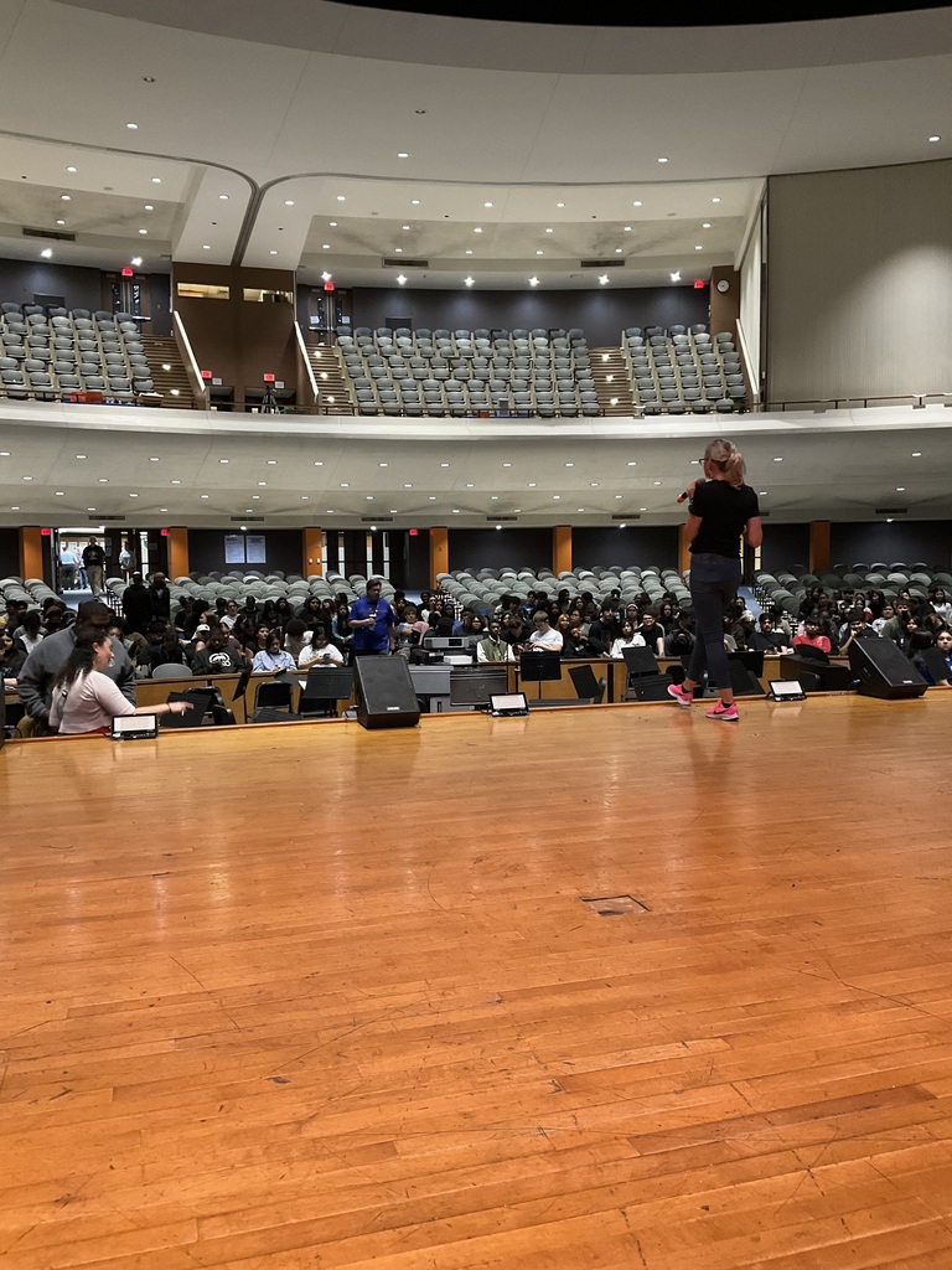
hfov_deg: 48.2
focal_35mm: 29
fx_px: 1063
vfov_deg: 61.7
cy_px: 635
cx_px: 476
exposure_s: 1/40
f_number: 1.8
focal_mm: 3
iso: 250
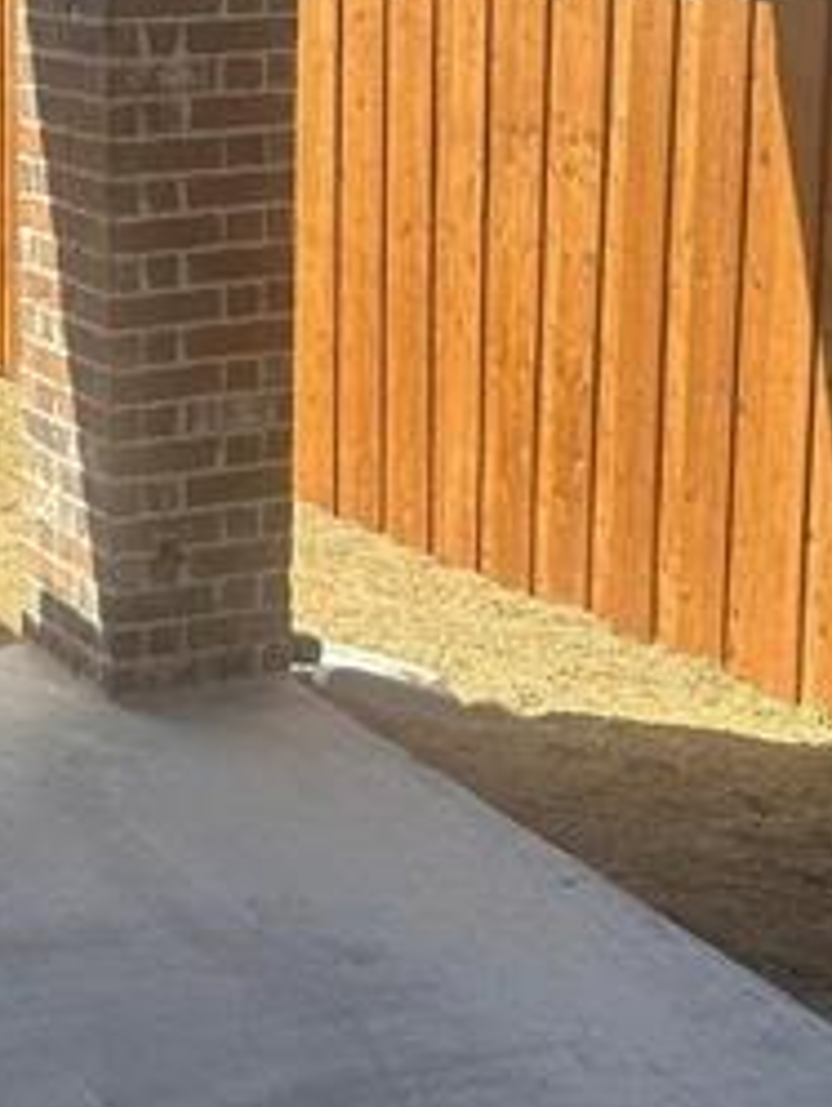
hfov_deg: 18.8
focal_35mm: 74
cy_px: 218
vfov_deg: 25.8
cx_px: -165
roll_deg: +0.4
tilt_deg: -9.3
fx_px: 2369
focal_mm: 6.86
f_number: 1.78
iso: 80
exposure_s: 1/2028
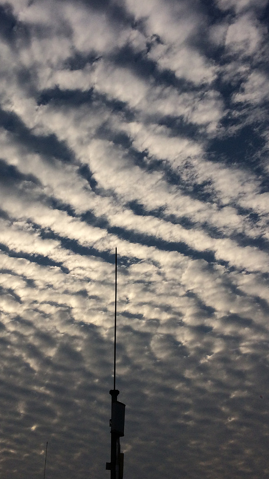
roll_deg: -0.3
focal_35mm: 43
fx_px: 546
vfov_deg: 47.4
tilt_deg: +35.5
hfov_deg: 27.6
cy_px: 240
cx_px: 98
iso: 32
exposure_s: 1/4115
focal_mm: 4.15
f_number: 2.2
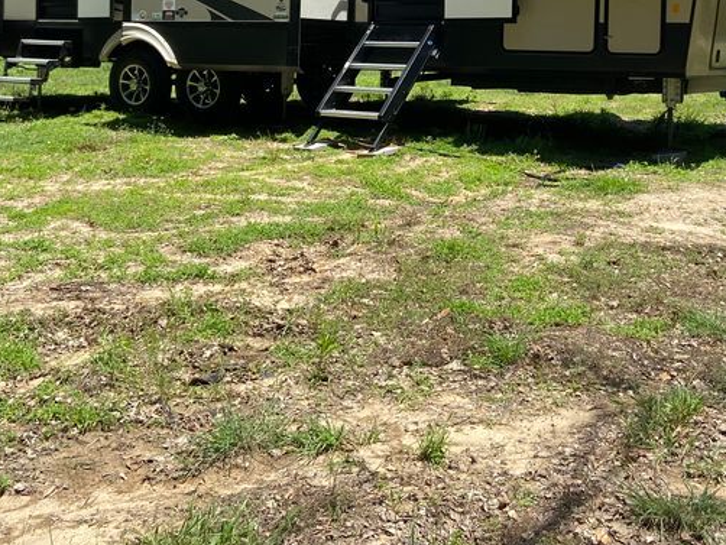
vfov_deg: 26.7
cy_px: 66
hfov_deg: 36.0
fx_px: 1112
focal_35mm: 53
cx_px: 448
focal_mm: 4.25
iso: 32
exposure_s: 1/1565
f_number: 1.8
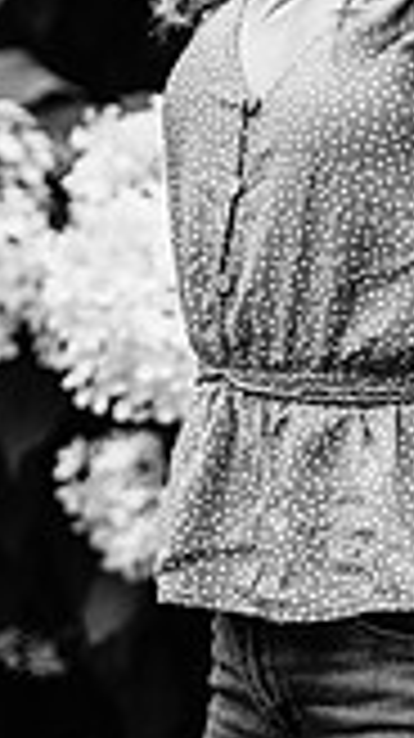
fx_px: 5730
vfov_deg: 7.3
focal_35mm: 293
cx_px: 500
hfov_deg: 4.1
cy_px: -68
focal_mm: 102
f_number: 2.8
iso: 320
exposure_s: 1/500
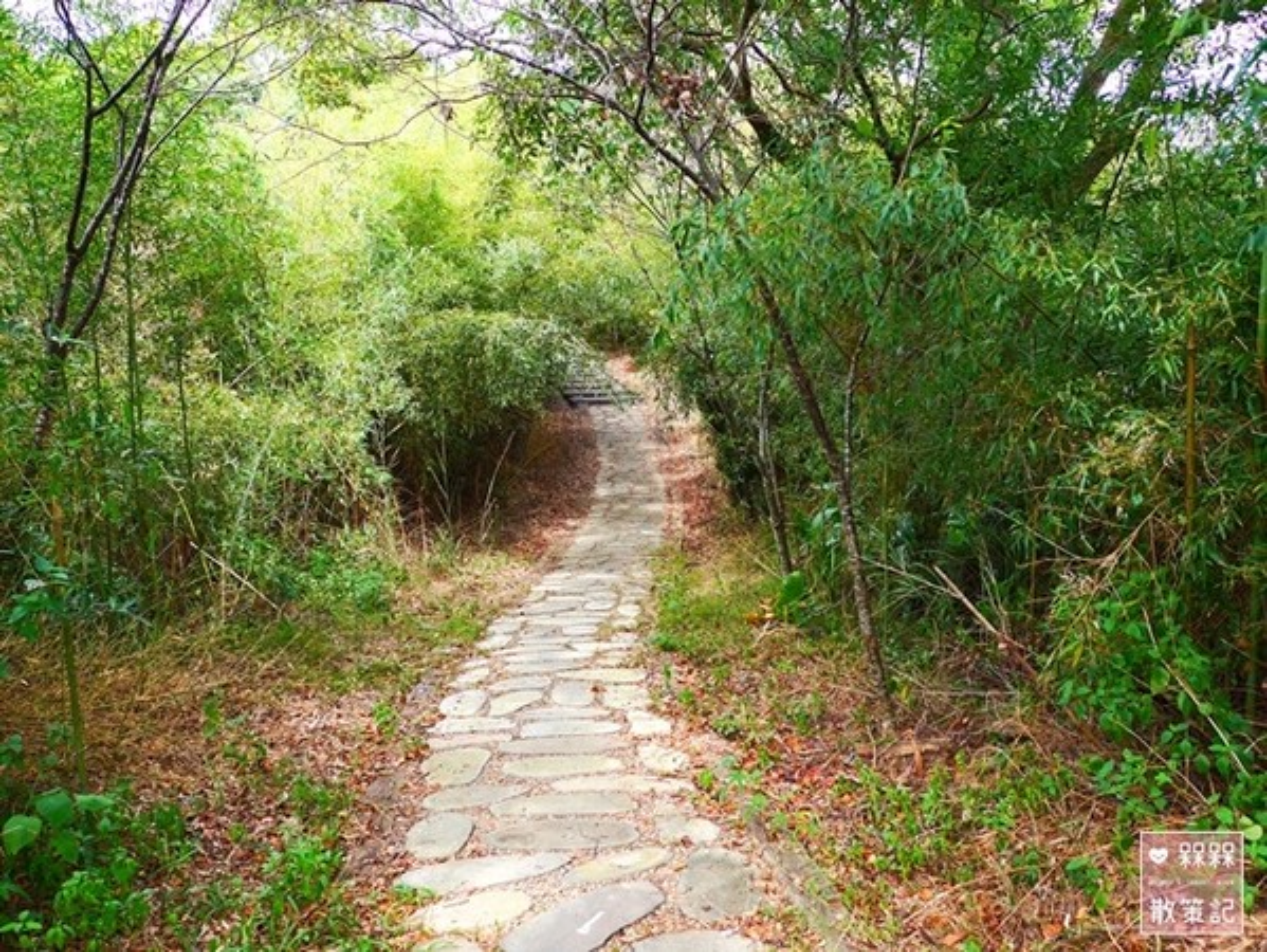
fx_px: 1099
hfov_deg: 59.9
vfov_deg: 46.8
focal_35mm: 30
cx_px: 634
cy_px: 476
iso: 160
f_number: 2.5
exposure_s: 1/250
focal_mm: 15
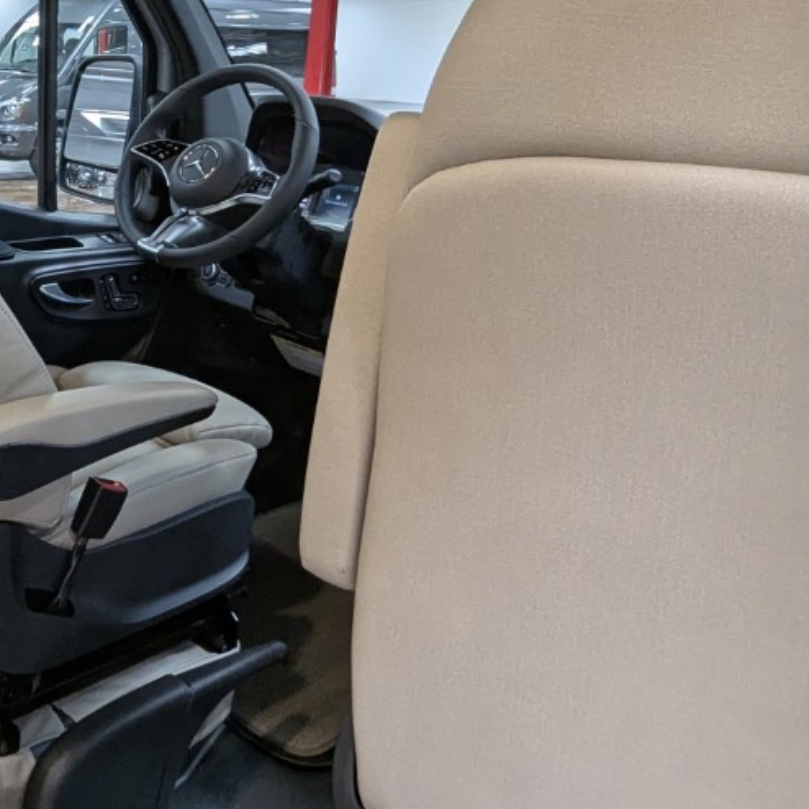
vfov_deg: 40.7
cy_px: 205
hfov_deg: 37.4
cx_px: 1
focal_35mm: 40
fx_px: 1058
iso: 194
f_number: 2.2
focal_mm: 2.35
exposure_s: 1/70.9
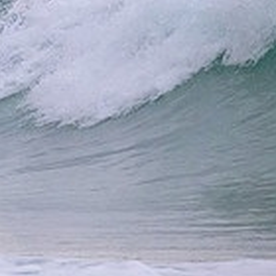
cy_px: -33
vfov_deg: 0.6
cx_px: -237
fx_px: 25438
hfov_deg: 0.6
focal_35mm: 2820
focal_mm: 800
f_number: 11
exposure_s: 1/640
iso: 9000
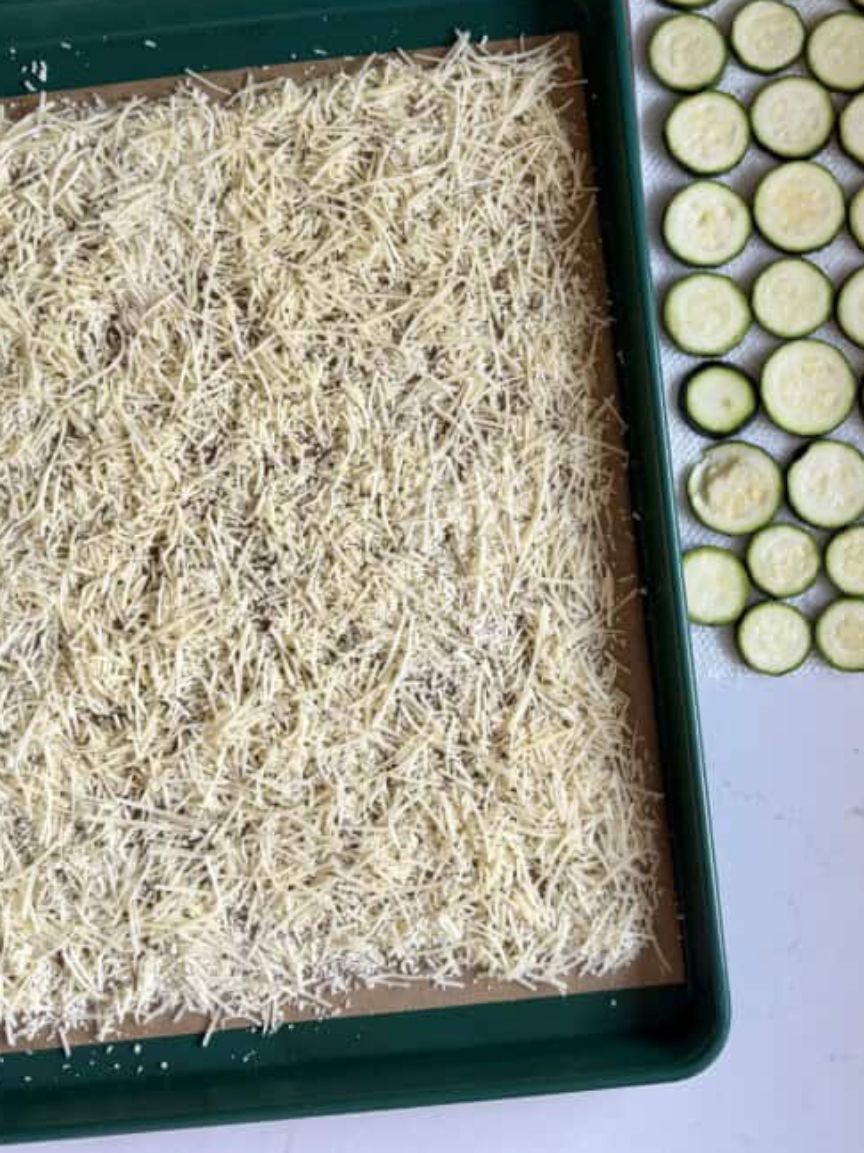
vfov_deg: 50.7
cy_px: 416
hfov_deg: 39.2
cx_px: 581
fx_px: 1198
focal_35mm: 36
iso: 100
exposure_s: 1/121
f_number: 1.8
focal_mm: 6.8
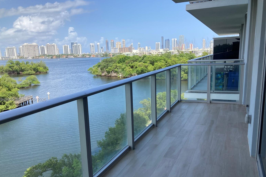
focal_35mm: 30
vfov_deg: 43.5
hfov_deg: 61.9
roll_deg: +1.8
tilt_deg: -11.5
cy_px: 100
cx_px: 130
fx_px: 222
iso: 20
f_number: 1.8
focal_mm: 3.99
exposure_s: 1/1215
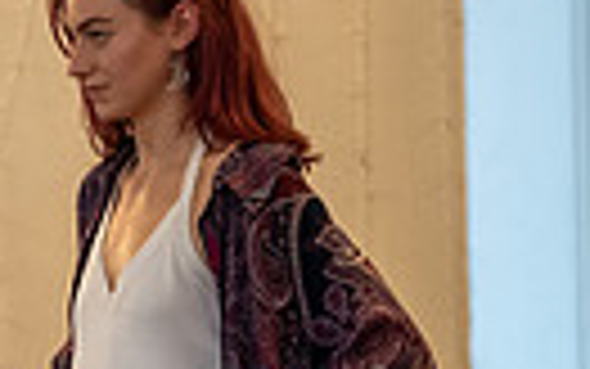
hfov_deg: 5.5
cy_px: 587
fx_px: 5920
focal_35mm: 368
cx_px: -741
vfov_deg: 3.6
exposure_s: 1/200
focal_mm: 75
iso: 1600
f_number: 3.5
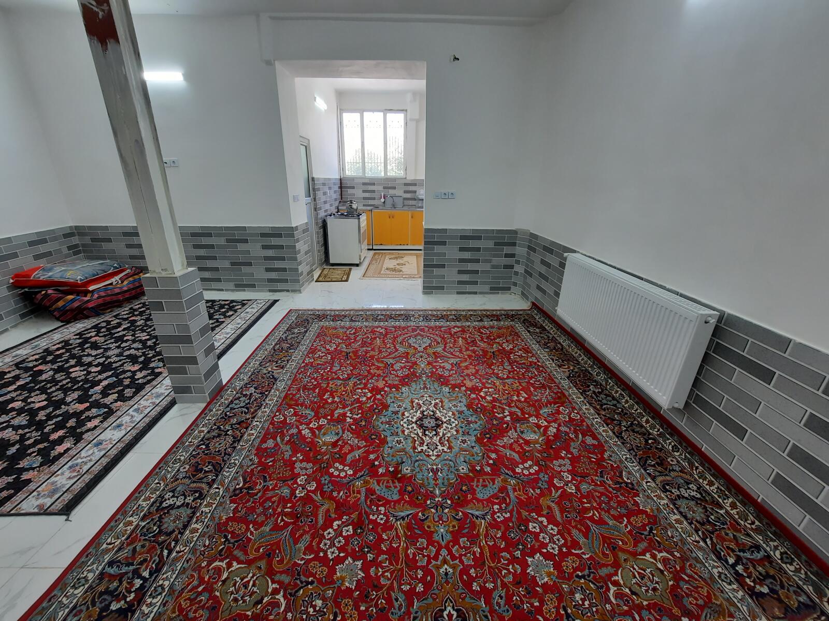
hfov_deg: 106.2
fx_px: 311
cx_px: 414
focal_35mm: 13
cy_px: 310
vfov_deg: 89.9
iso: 100
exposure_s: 1/50
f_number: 2.2
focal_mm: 1.74
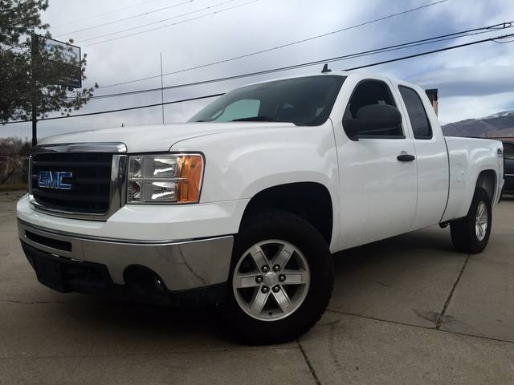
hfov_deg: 61.7
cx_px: 257
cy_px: 192
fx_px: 431
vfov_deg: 48.2
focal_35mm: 29
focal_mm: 4.15
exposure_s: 1/1582
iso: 32
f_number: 2.2
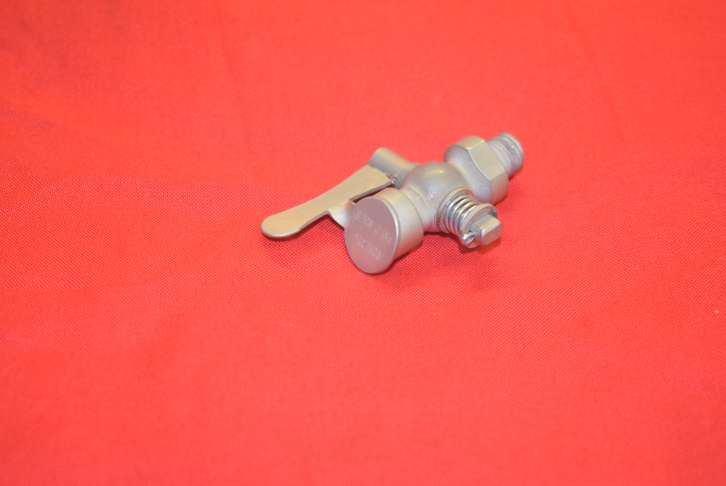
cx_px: 363
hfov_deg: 28.1
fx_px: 1453
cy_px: 243
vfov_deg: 19.0
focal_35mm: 72
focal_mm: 48
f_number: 5.3
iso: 800
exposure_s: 1/40
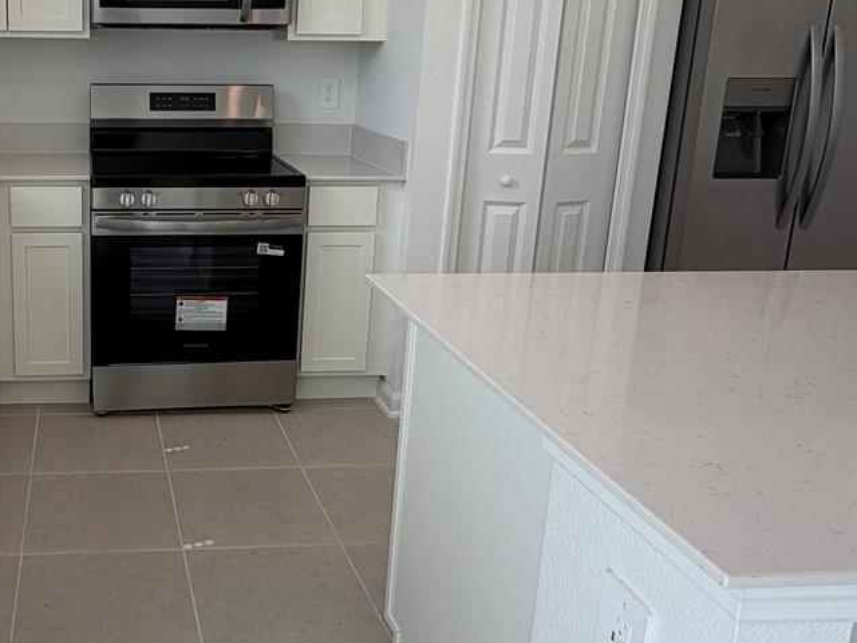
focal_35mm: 35
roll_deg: -1.0
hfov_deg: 49.1
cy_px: 234
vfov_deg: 40.4
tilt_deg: -13.5
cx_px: 151
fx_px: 867
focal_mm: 2.22
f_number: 2.2
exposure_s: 1/120
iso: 20
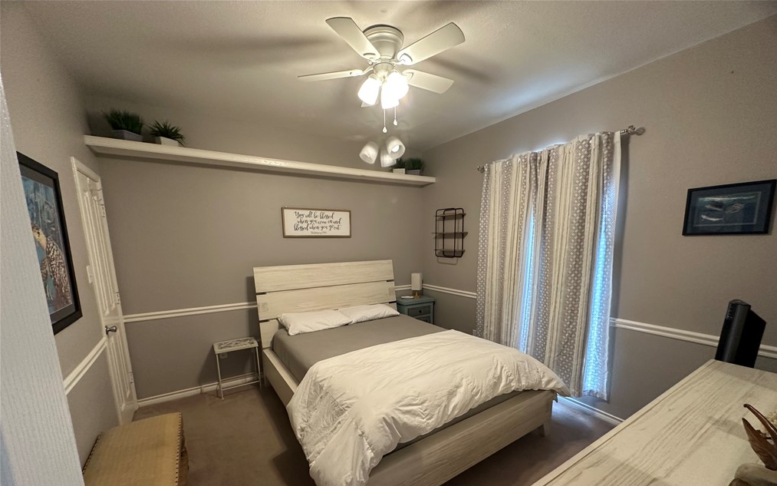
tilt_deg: -8.8
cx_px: 392
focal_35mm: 15
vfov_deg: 73.9
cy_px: 294
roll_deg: +1.6
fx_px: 318
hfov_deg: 101.5
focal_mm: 2.22
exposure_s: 1/60
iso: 250
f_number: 2.2
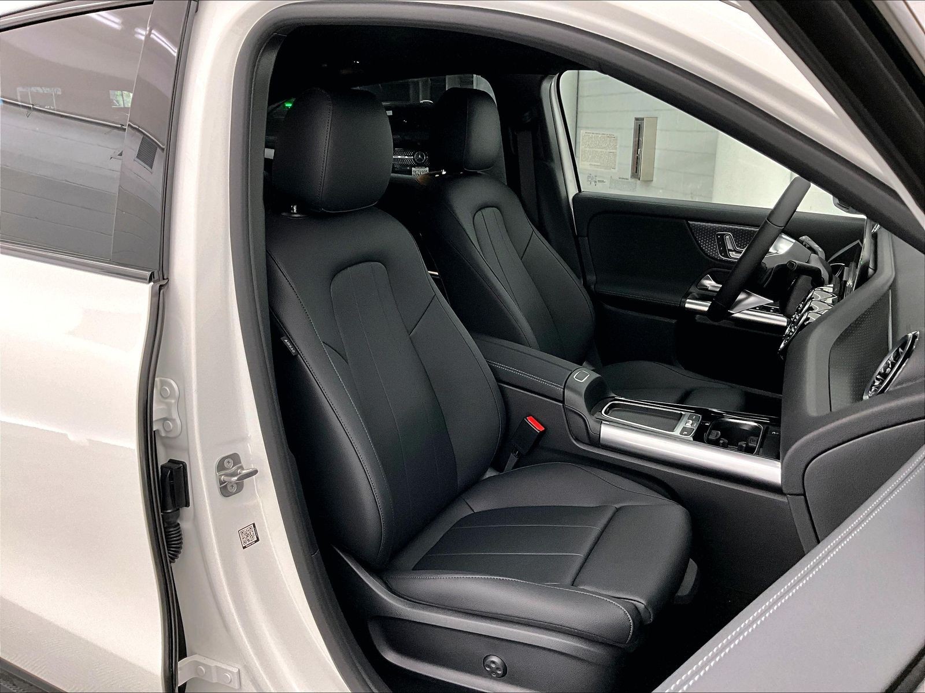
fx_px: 775
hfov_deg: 61.7
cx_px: 462
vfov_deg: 48.2
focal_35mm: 29
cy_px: 346
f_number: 1.8
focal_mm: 3
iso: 125
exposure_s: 1/60
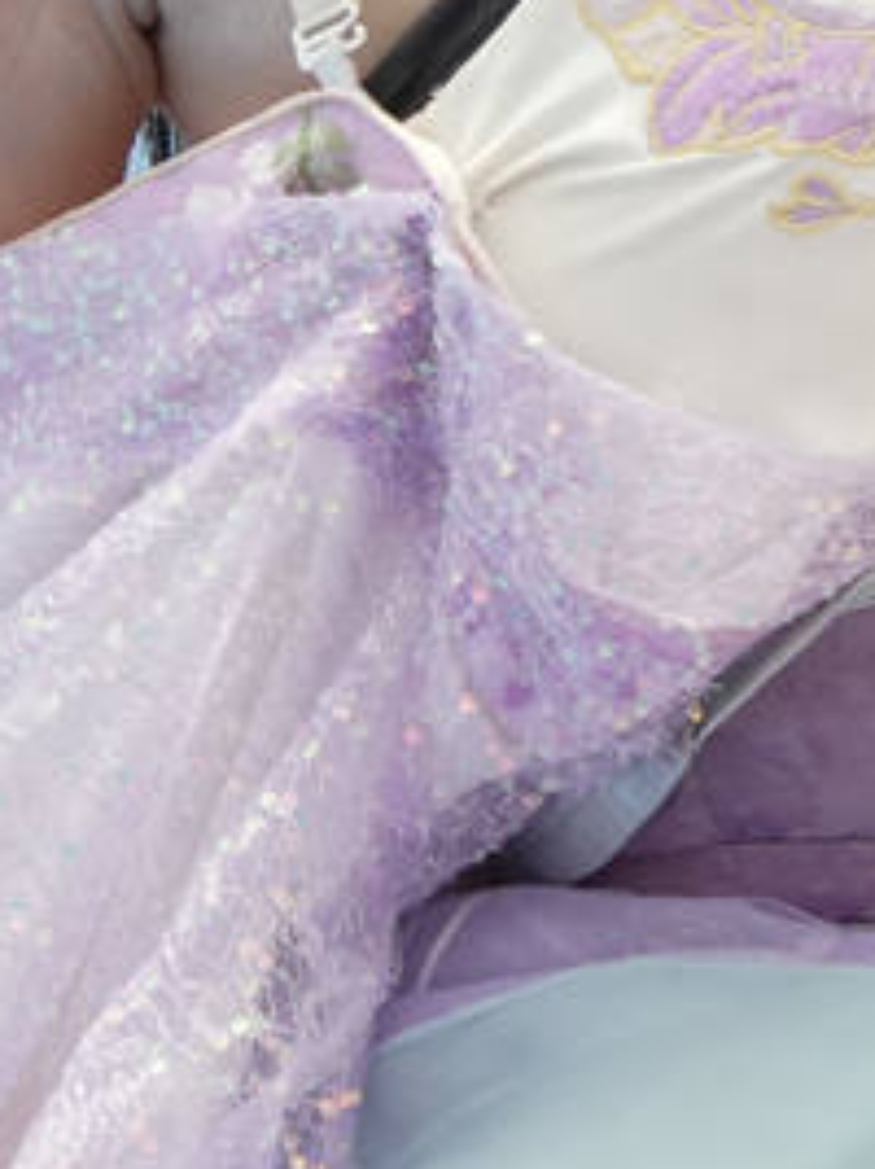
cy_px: -66
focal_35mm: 297
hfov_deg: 5.0
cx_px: 1032
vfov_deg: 6.6
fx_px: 10015
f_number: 10
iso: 1000
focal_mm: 62.4
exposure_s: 1/2000
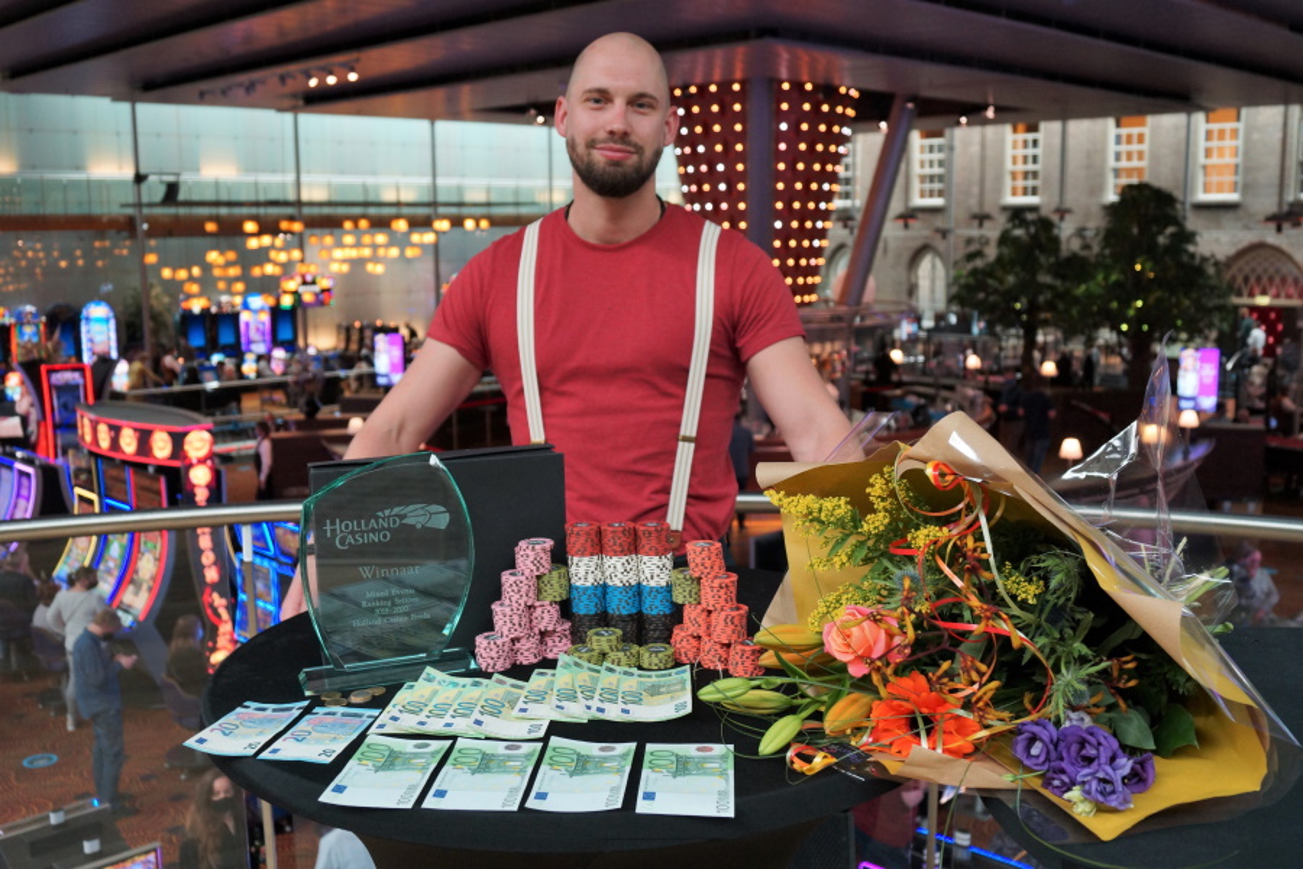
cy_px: 434
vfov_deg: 36.9
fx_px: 1303
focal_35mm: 36
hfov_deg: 53.1
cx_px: 652
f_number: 4
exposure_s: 1/60
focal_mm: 24
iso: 640
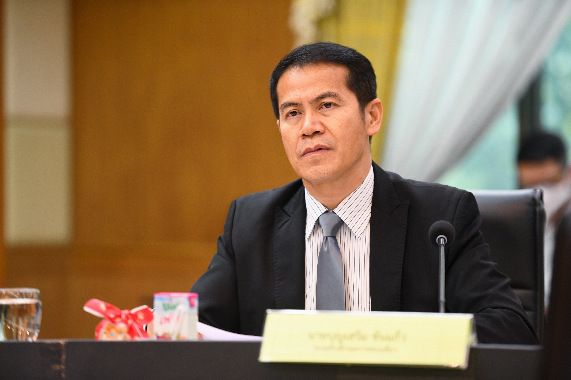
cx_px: 286
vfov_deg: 9.1
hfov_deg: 13.7
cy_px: 190
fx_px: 2379
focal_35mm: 150
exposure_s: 1/160
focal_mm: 150
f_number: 2.8
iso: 1600
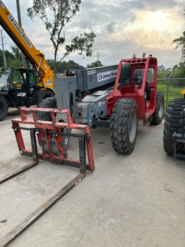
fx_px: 185
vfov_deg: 67.3
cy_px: 124
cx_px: 92
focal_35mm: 26
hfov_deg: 53.1
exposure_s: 1/654
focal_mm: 5.96
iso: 50
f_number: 1.6
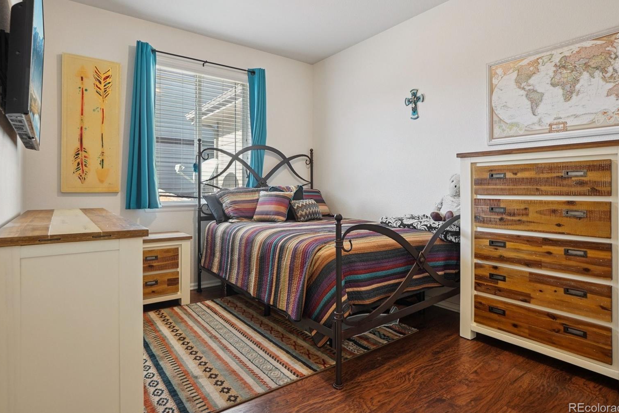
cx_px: 308
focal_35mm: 19
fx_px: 327
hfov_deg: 86.9
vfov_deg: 64.5
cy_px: 198
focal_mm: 12
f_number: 8
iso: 400
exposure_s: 1/8
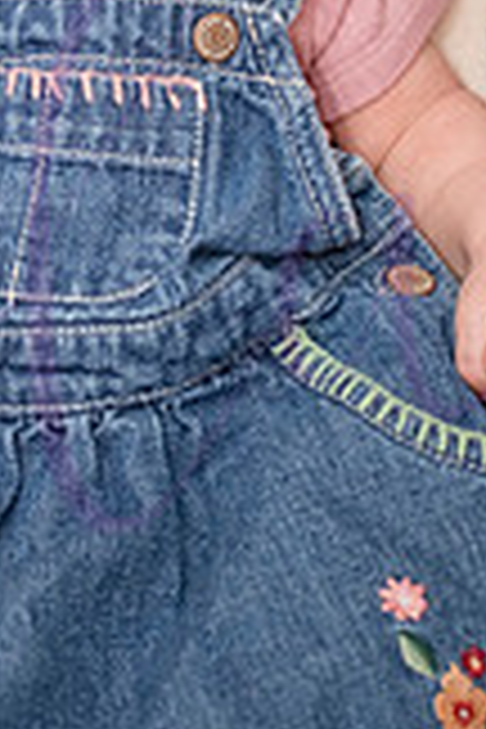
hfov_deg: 9.8
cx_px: -63
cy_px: 18
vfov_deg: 14.5
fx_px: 2815
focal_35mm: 139
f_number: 4
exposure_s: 1/250
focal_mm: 50
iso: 800
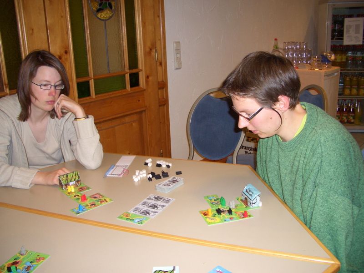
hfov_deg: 52.6
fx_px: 368
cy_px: 136
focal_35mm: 35
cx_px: 182
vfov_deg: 40.7
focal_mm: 5.8
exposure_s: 1/60
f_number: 2.6
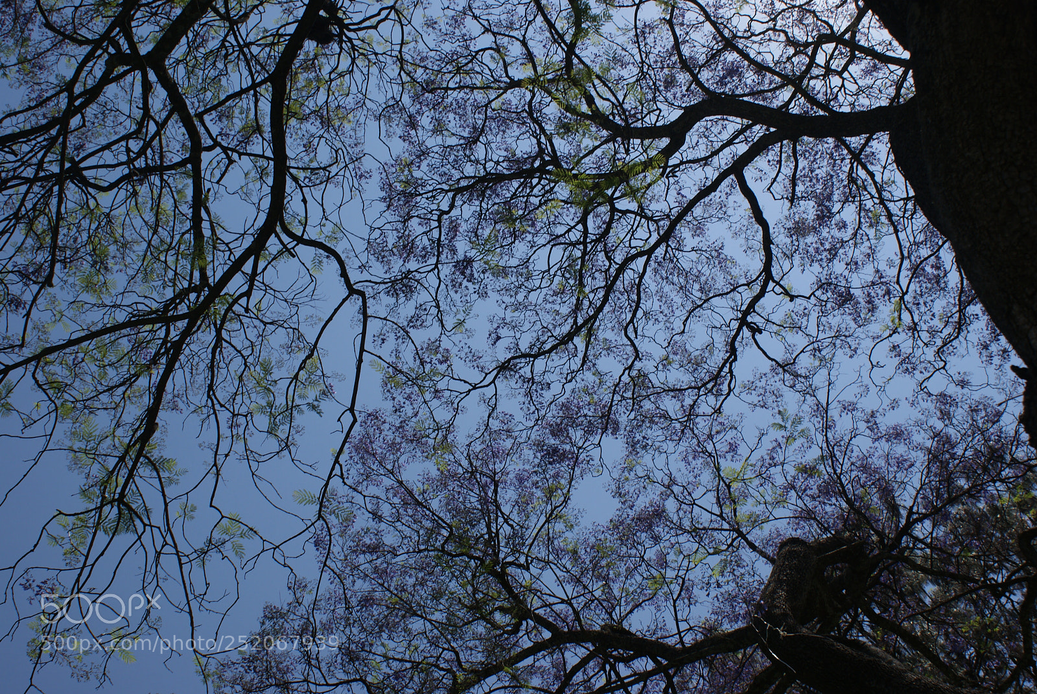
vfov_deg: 32.0
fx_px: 1211
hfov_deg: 46.3
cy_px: 347
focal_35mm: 42
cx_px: 518
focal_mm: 28
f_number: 10
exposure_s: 1/320
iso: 100
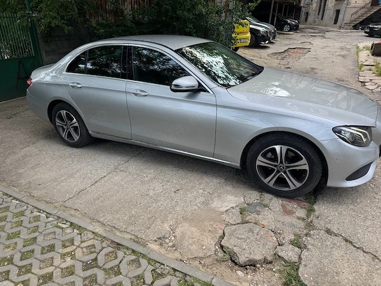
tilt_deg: -22.7
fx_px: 264
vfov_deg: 56.8
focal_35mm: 24
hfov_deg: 71.6
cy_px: 143
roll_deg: -1.1
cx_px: 190
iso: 80
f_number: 1.78
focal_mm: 6.76
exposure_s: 1/442
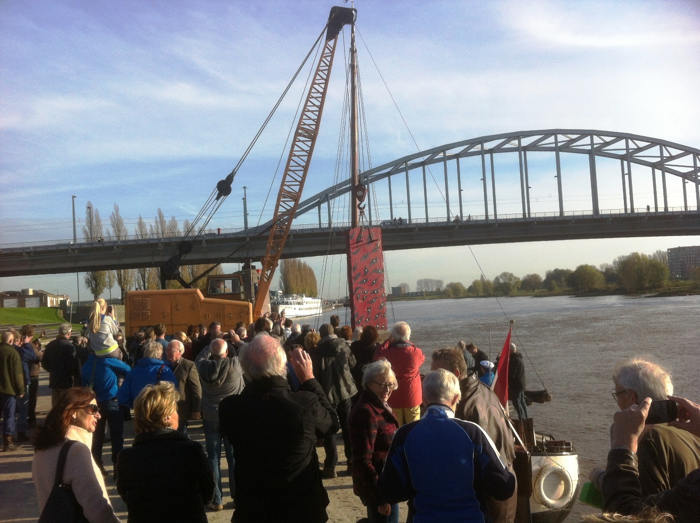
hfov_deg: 52.7
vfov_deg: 40.6
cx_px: 350
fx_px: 707
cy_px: 262
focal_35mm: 35
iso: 80
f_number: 2.8
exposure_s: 1/1040
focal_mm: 3.85
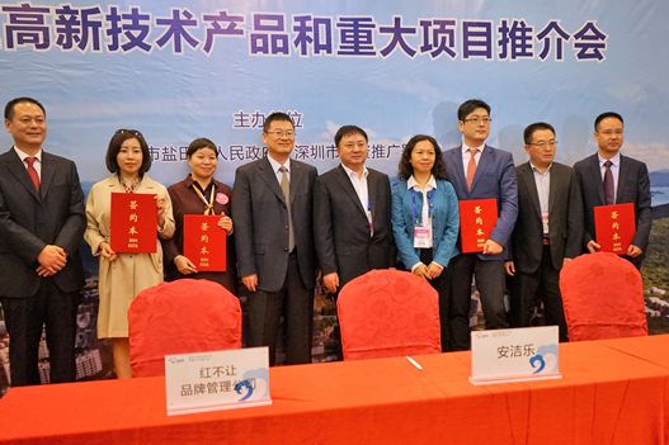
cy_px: 248
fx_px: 669
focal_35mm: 36
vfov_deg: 36.8
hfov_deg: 53.1
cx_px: 361
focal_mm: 30
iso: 3200
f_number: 3.5
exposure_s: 1/160
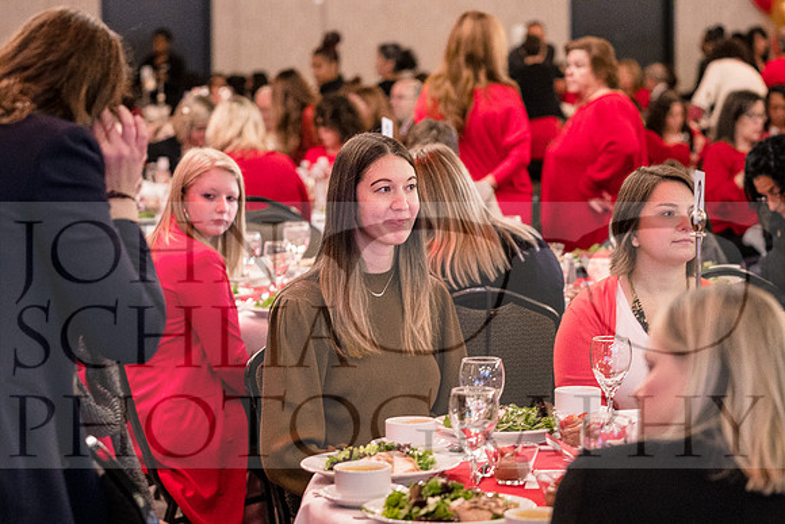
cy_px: 262
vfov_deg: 13.0
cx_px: 392
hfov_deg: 19.5
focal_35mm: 105
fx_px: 2290
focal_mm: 70
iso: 6400
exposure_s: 1/60
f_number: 2.8
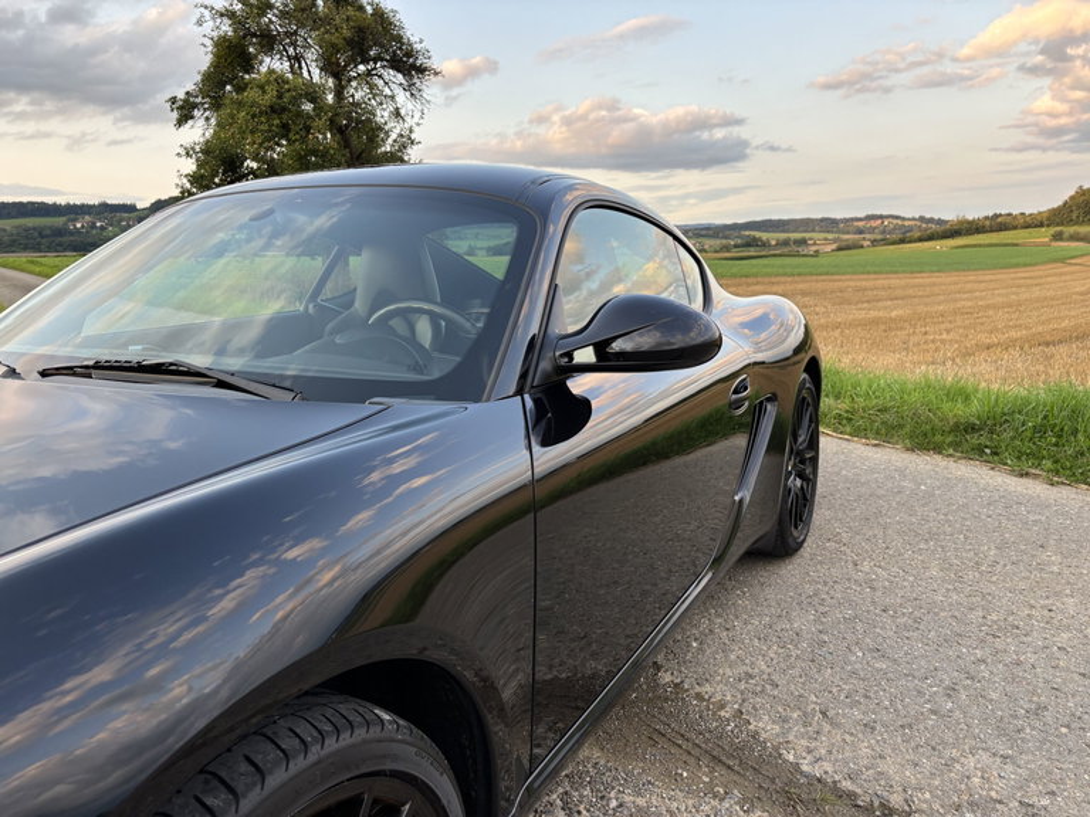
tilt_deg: -10.4
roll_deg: +4.4
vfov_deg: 53.1
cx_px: 545
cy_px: 408
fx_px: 819
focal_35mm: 26
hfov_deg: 67.3
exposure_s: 1/220
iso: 40
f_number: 1.6
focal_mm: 5.96
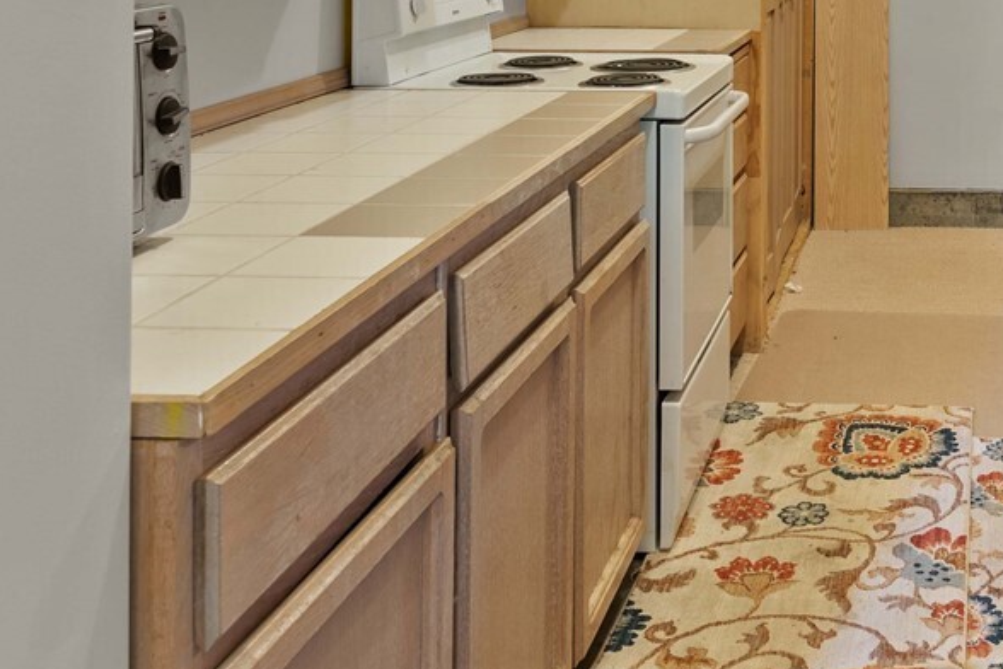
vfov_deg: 24.6
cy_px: -156
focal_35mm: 49
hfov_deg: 37.2
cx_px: 939
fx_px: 1365
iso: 200
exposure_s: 2
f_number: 7.1
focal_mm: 17
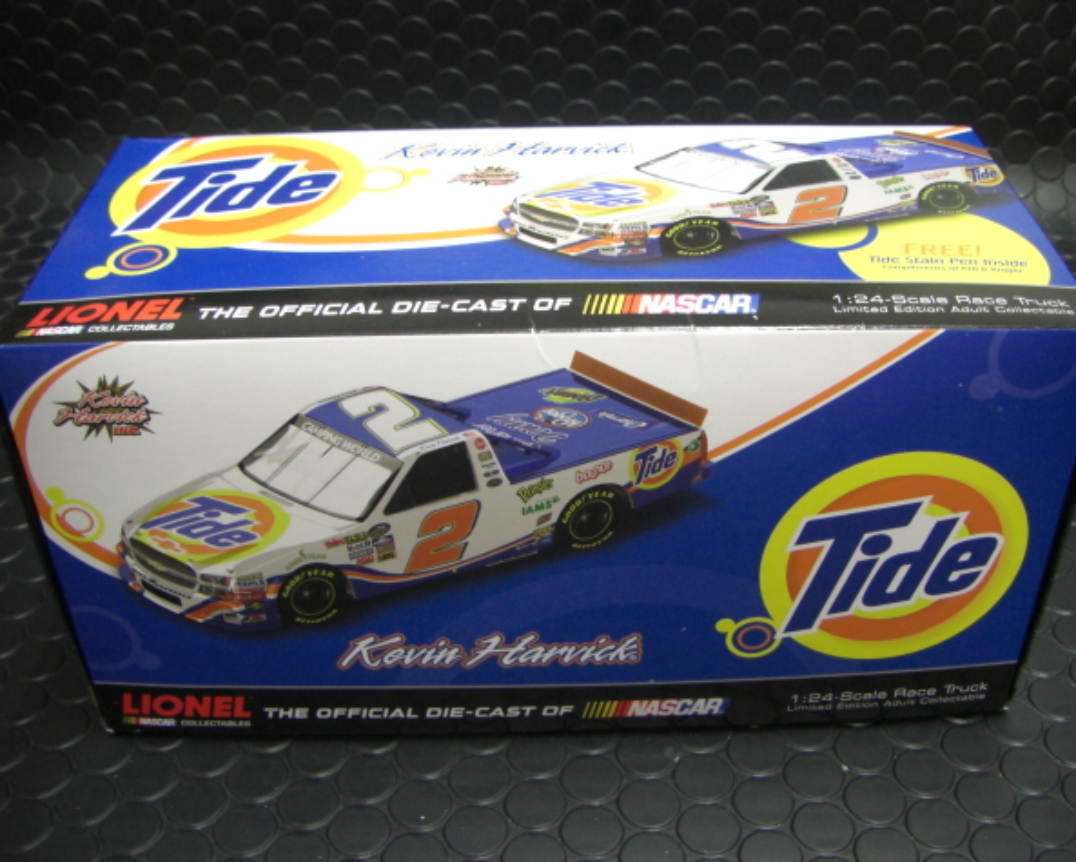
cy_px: 432
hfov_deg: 45.8
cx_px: 570
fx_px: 1274
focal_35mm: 40
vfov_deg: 37.4
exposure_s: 1/20
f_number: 3.4
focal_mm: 6.3
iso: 200
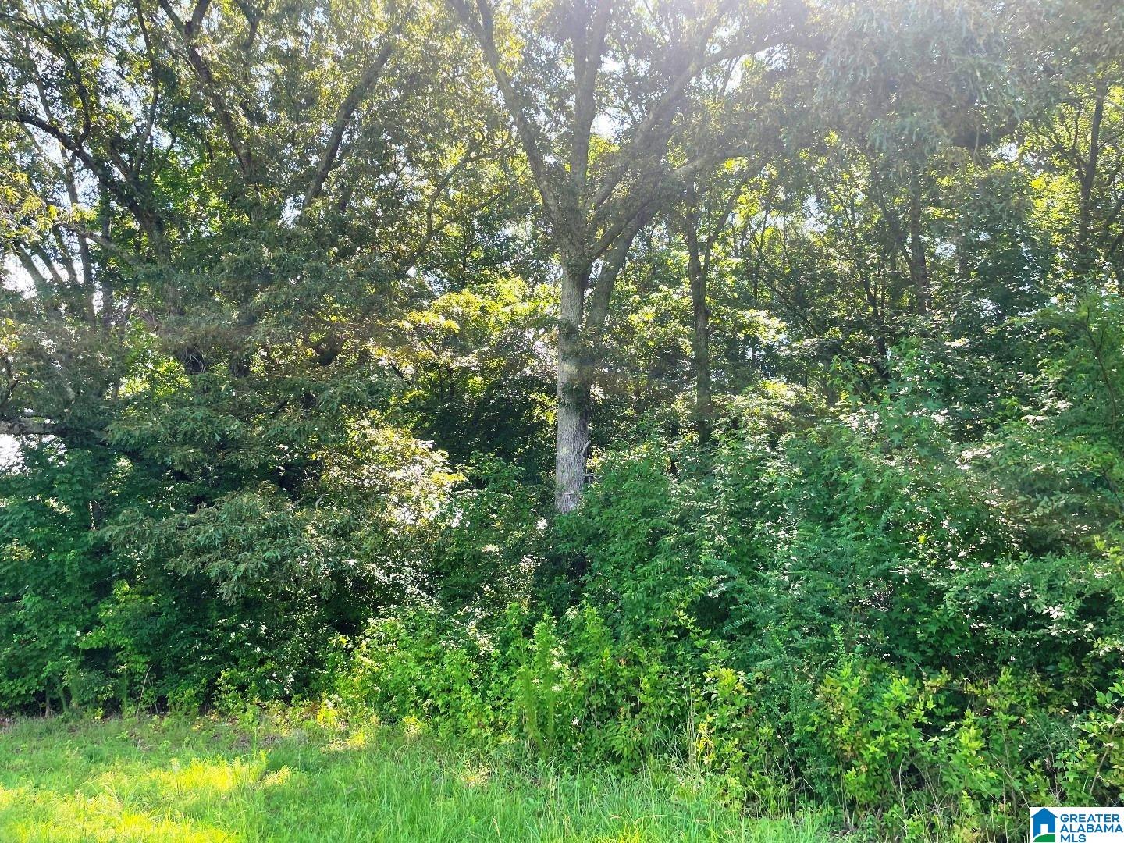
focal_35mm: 26
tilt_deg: +9.8
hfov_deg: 67.3
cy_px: 422
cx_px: 562
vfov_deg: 53.1
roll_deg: -1.2
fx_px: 844
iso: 32
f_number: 1.6
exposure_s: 1/388
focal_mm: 4.2
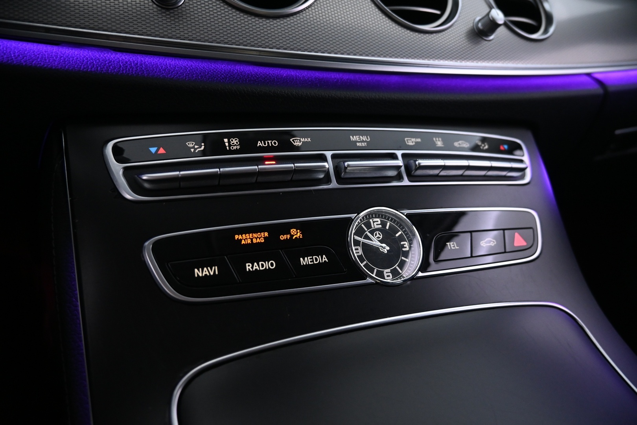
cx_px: 318
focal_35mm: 24
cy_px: 212
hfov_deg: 73.7
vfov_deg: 53.1
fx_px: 425
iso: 1400
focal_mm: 16
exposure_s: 1/25
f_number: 3.5
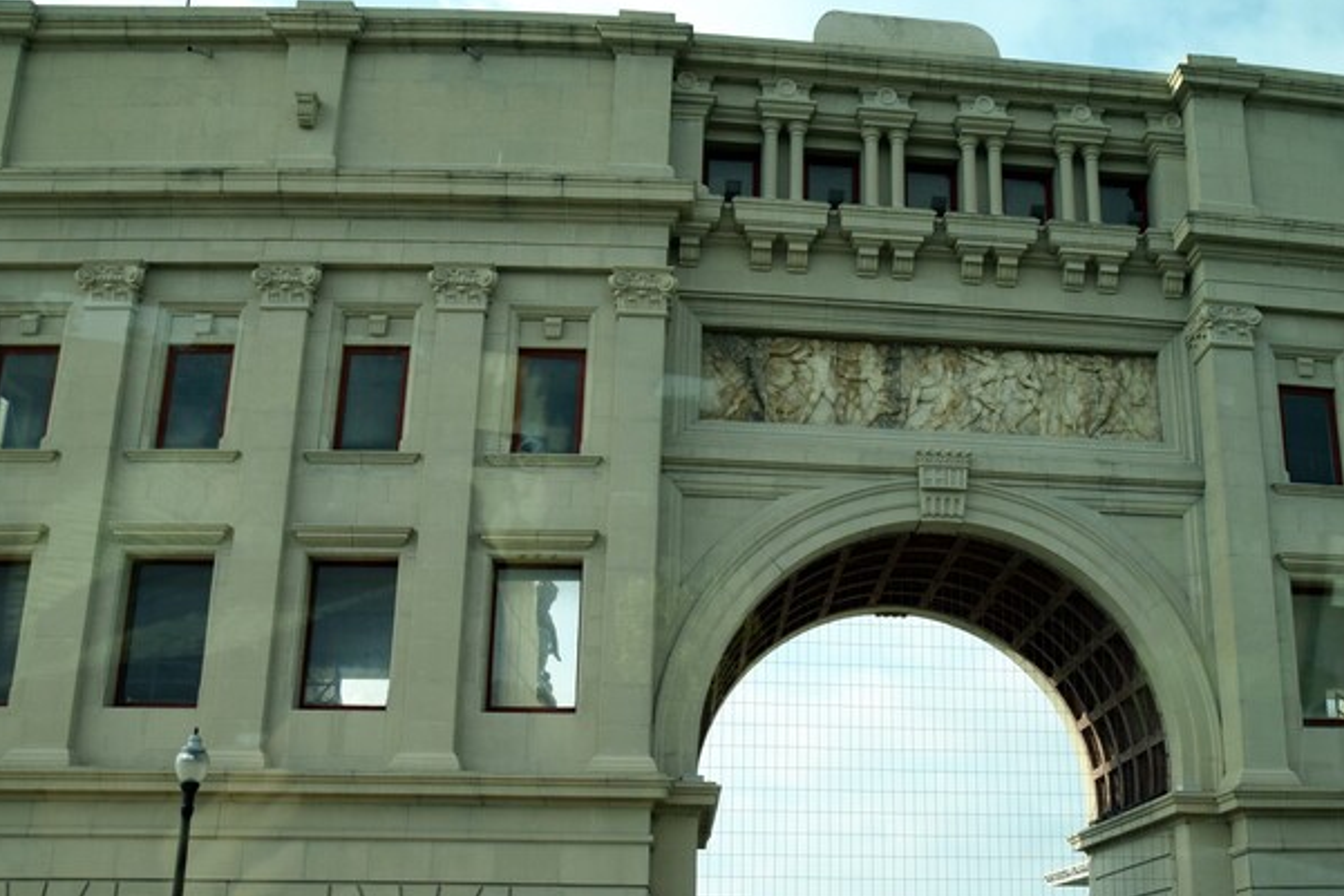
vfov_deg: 36.6
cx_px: 880
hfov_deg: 52.3
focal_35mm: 36
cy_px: 581
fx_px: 1344
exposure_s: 1/250
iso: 400
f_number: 8
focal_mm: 18
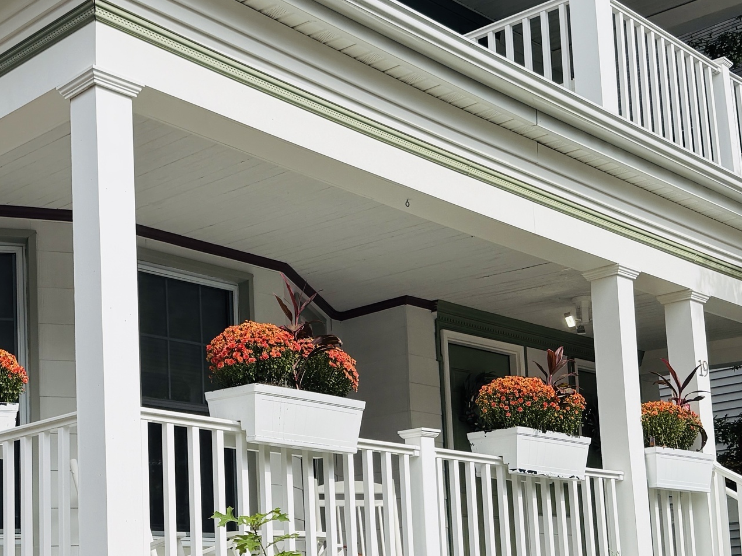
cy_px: 472
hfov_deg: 32.9
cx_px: 231
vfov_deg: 24.7
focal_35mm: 58
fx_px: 1243
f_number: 1.78
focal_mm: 6.76
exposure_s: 1/4975
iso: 80
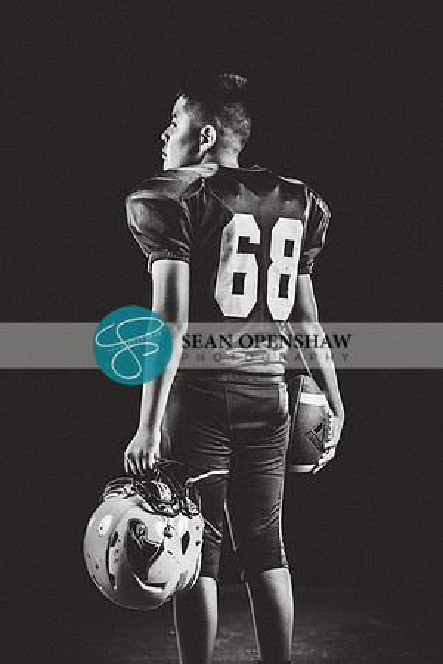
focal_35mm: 128
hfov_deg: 10.7
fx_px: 2362
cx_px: 222
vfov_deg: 16.0
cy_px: 332
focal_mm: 128
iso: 200
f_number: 3.5
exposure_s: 1/160
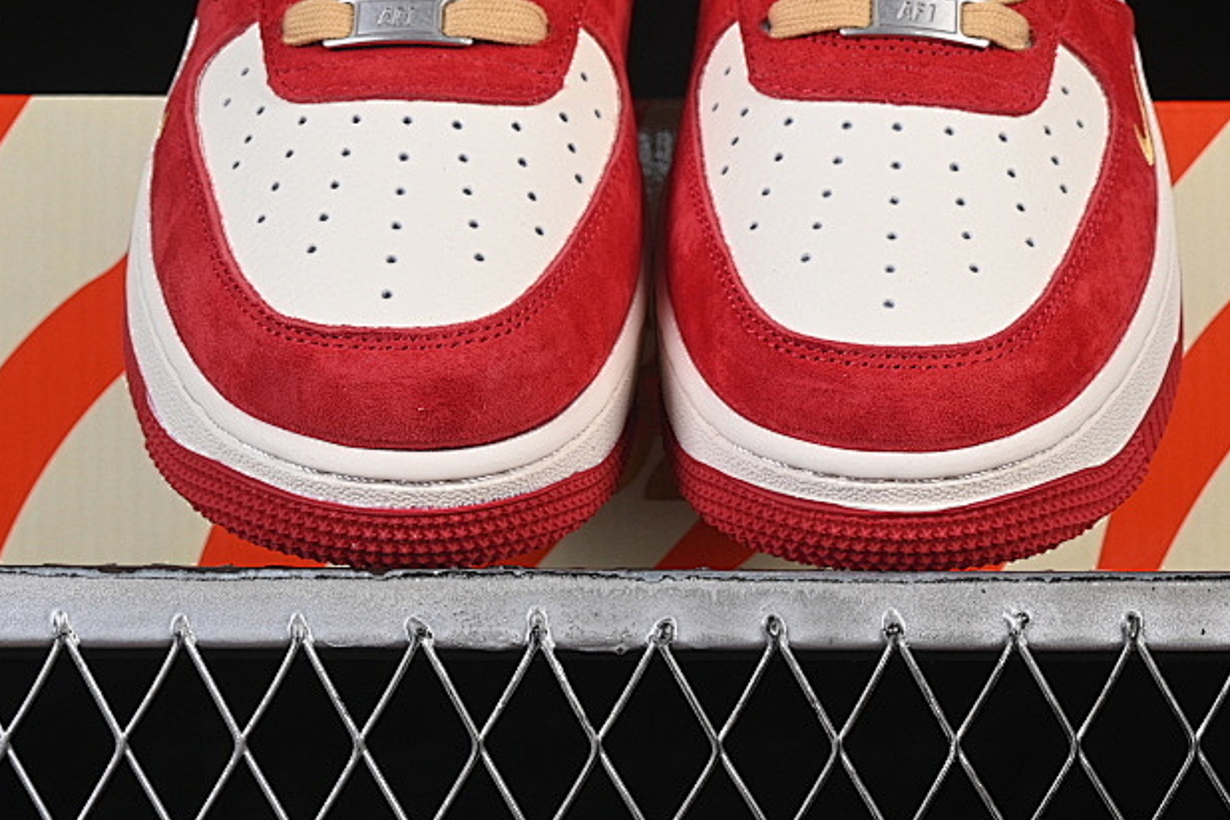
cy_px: 123
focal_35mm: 131
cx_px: 653
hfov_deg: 15.6
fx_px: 4475
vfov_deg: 10.4
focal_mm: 50
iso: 160
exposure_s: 1/80
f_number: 8
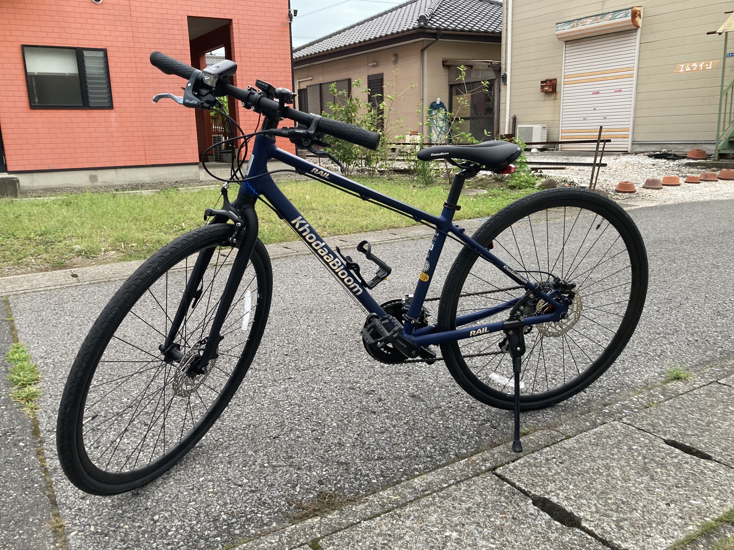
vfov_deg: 48.2
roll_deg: +1.7
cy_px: 280
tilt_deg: -13.4
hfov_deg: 61.6
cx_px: 358
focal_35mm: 29
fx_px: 615
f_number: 1.8
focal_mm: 3.99
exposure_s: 1/121
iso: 80
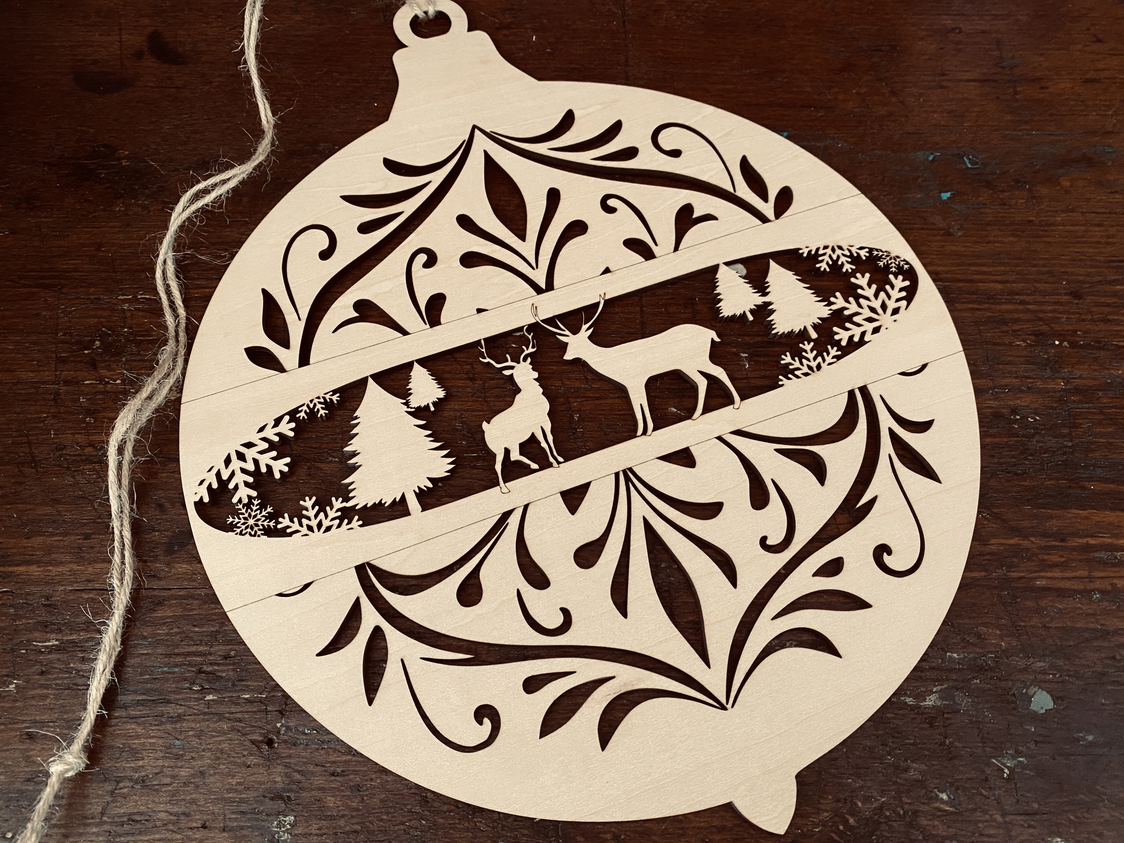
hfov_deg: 67.3
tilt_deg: -66.8
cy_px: 422
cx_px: 562
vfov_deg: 53.1
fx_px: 844
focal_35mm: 26
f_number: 1.8
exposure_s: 1/60
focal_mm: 4.25
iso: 320
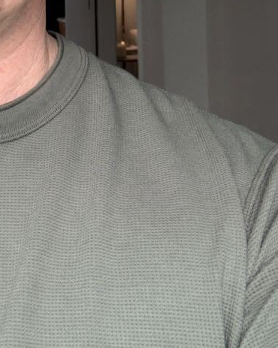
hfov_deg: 17.9
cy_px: -117
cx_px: -65
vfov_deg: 21.2
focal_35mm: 81
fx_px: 834
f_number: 1.9
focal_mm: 2.69
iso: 64
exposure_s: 1/122
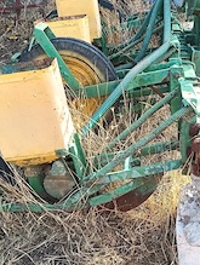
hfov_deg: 29.7
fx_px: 376
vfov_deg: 38.2
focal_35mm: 49
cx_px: 118
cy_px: 80
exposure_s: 1/101
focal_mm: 3.98
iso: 64
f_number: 1.8
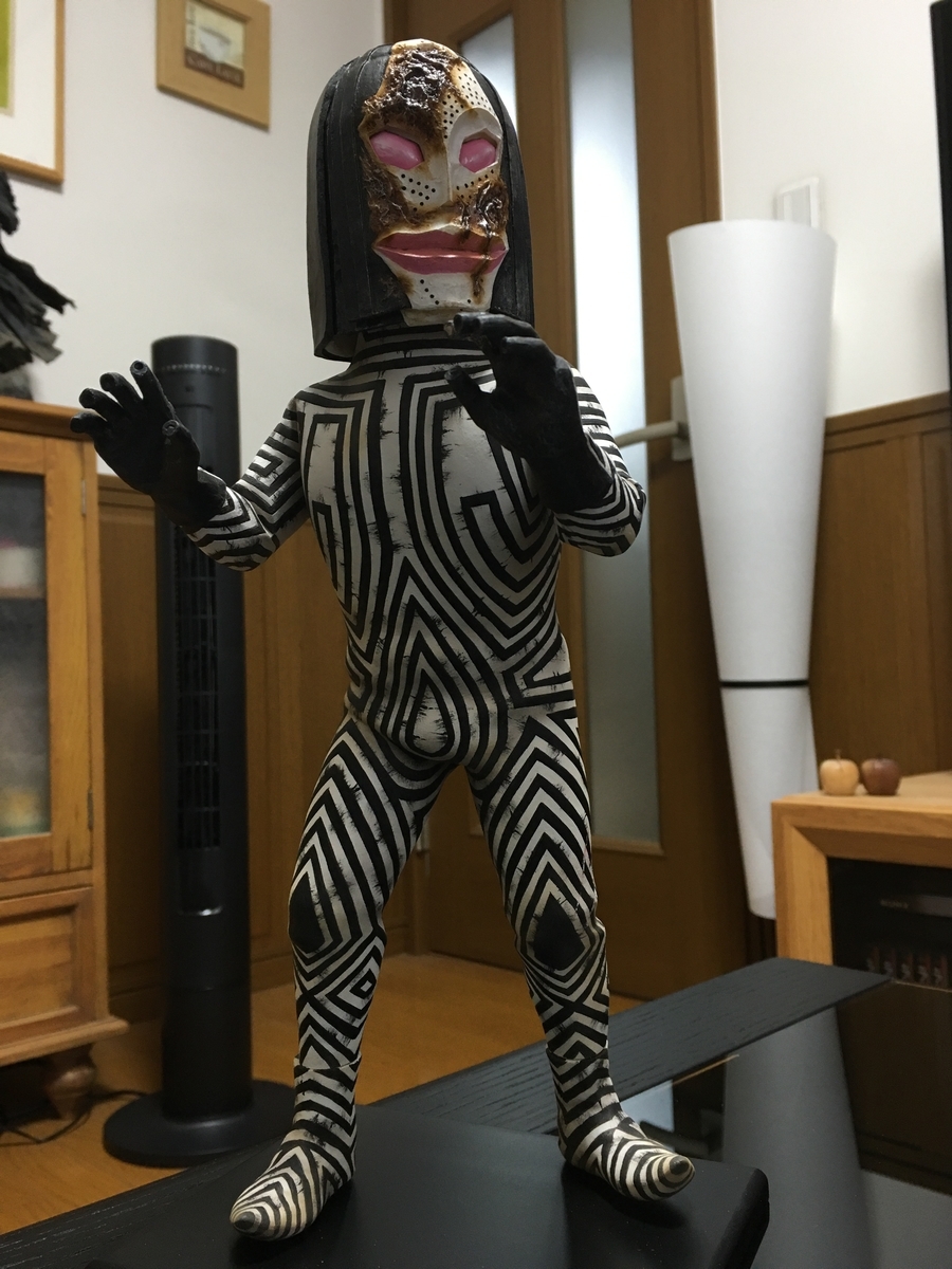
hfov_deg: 48.2
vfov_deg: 61.7
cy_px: 634
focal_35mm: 29
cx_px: 476
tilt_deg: +4.3
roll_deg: +2.2
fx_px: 1063
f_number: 2.2
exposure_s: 1/15
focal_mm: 4.15
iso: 50
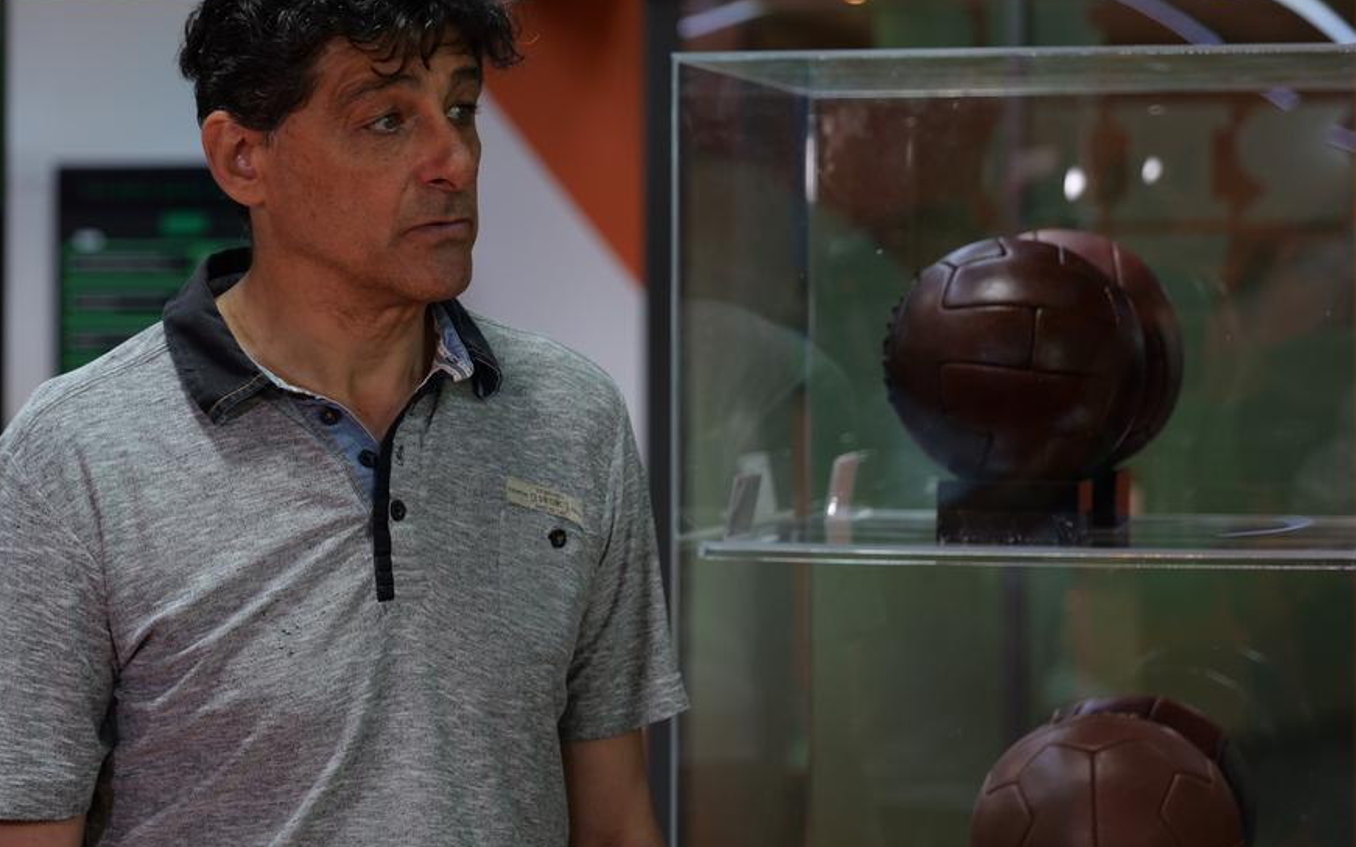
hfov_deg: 17.7
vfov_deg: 11.1
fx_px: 4360
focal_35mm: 118
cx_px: 500
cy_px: 341
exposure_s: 1/125
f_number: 4
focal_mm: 84
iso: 800
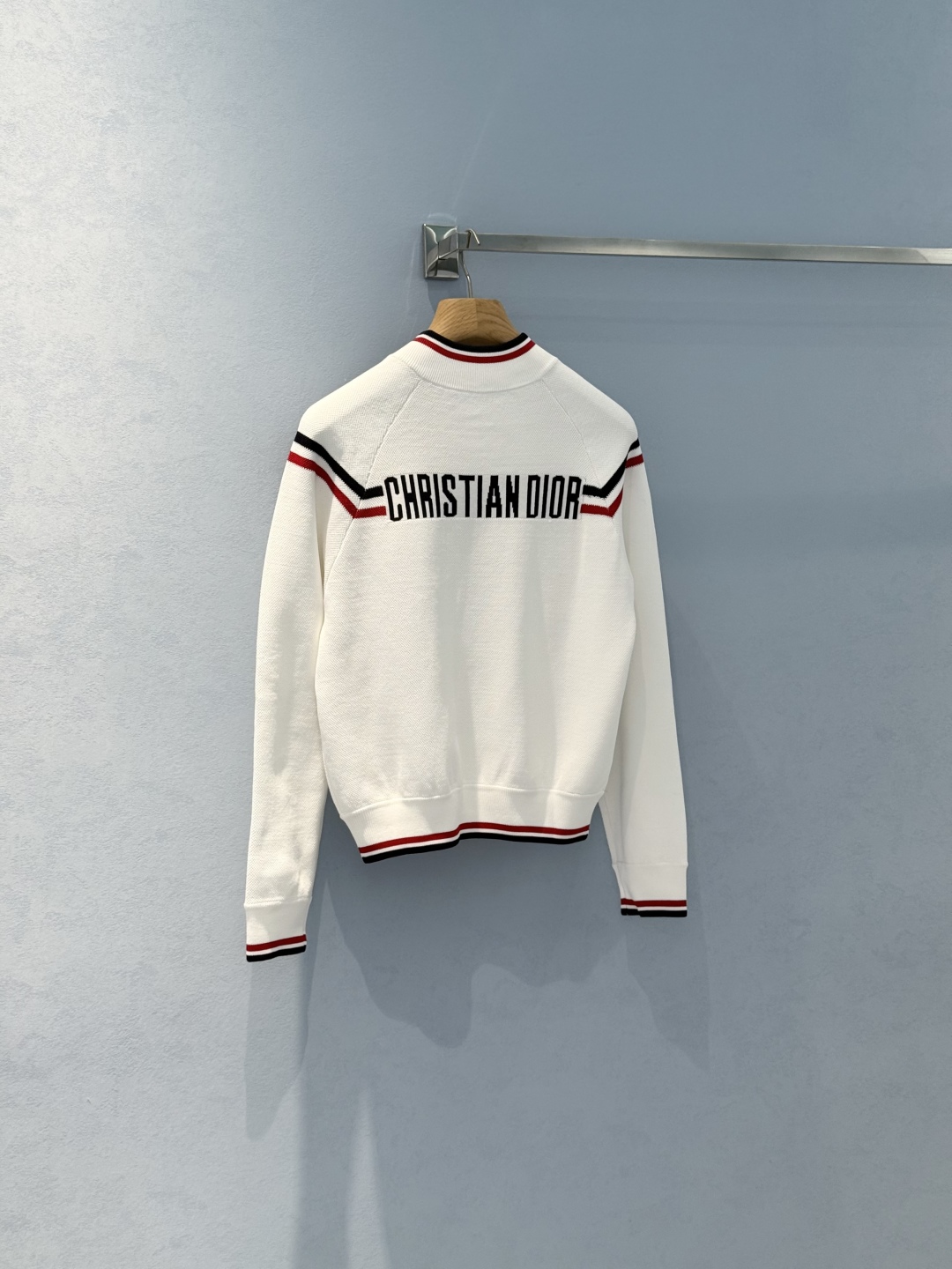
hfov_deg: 30.3
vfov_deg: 39.7
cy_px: 634
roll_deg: +0.7
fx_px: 1760
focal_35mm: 48
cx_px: 476
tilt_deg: -4.5
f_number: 1.78
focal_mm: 6.76
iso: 50
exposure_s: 1/121
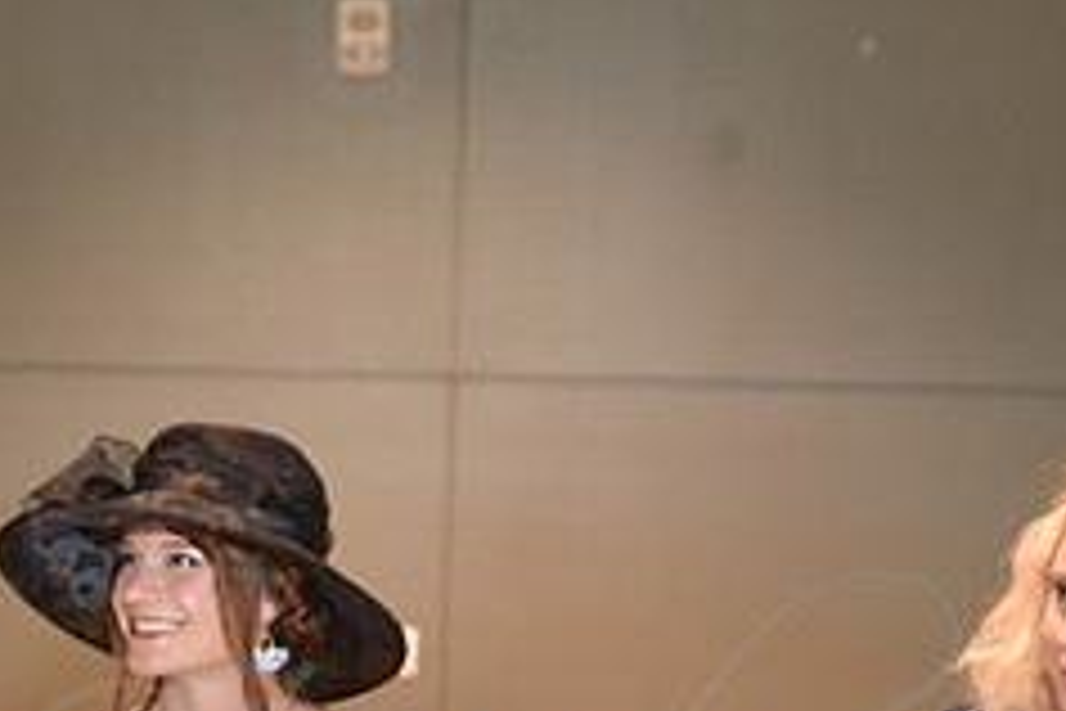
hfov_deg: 20.6
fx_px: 2902
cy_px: 862
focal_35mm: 98
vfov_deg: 13.6
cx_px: 211
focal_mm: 40
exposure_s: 1/60
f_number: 2.8
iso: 1000
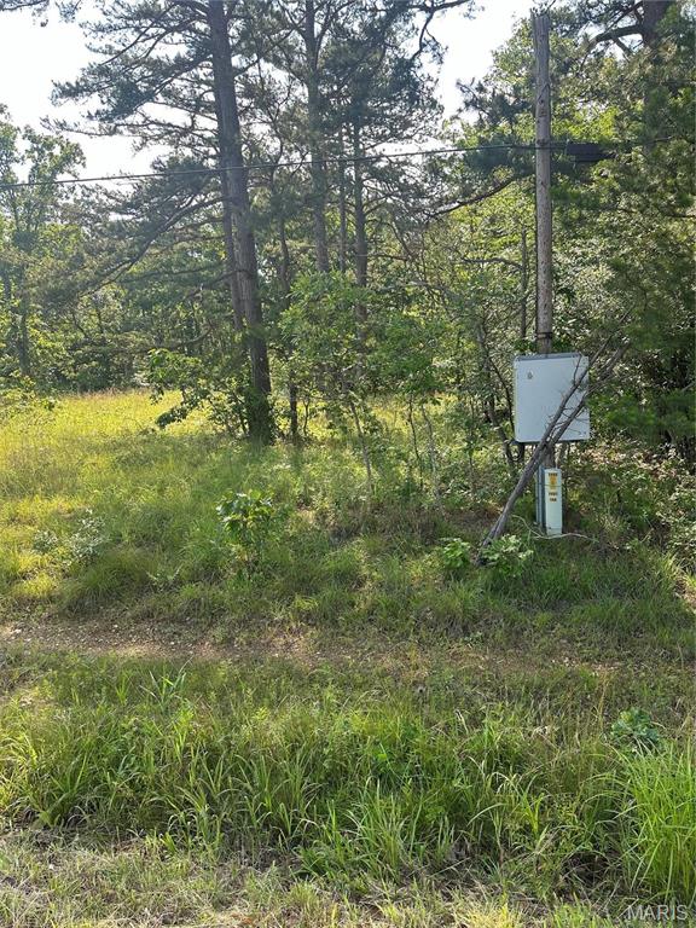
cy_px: 464
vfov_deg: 71.6
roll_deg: +2.0
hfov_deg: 56.8
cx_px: 348
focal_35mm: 24
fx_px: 643
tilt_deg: -6.1
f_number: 1.78
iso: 80
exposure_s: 1/650
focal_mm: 6.86
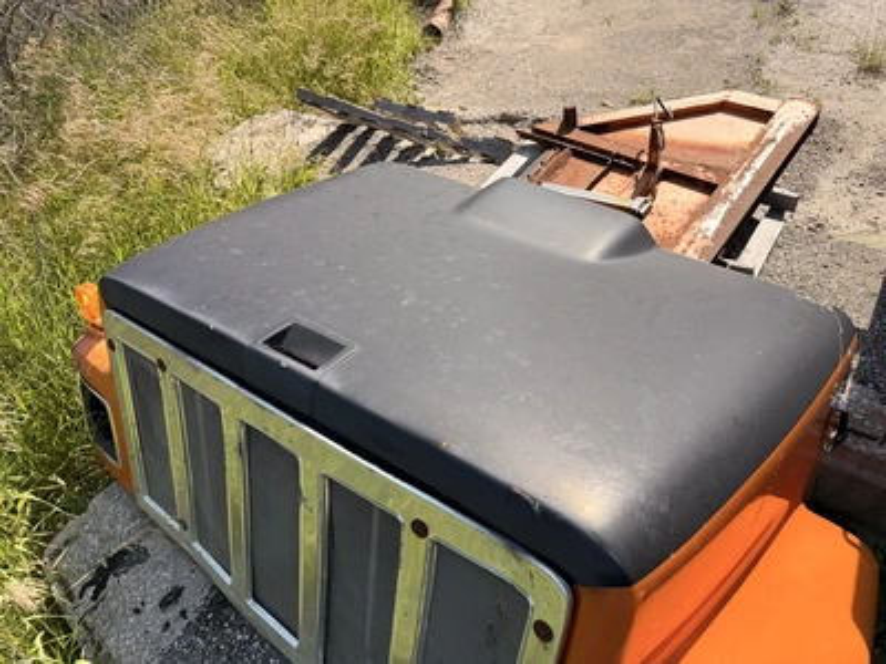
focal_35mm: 24
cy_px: 332
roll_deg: +5.4
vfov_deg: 56.8
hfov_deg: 71.6
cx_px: 443
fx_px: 614
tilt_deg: -41.2
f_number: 1.78
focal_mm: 6.76
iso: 80
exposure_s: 1/2299
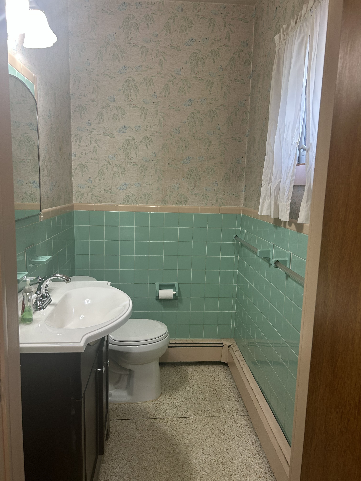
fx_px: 362
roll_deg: -1.9
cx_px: 180
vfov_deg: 67.3
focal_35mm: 26
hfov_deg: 53.1
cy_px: 240
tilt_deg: -7.6
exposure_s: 1/60
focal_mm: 5.7
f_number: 1.5
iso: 100
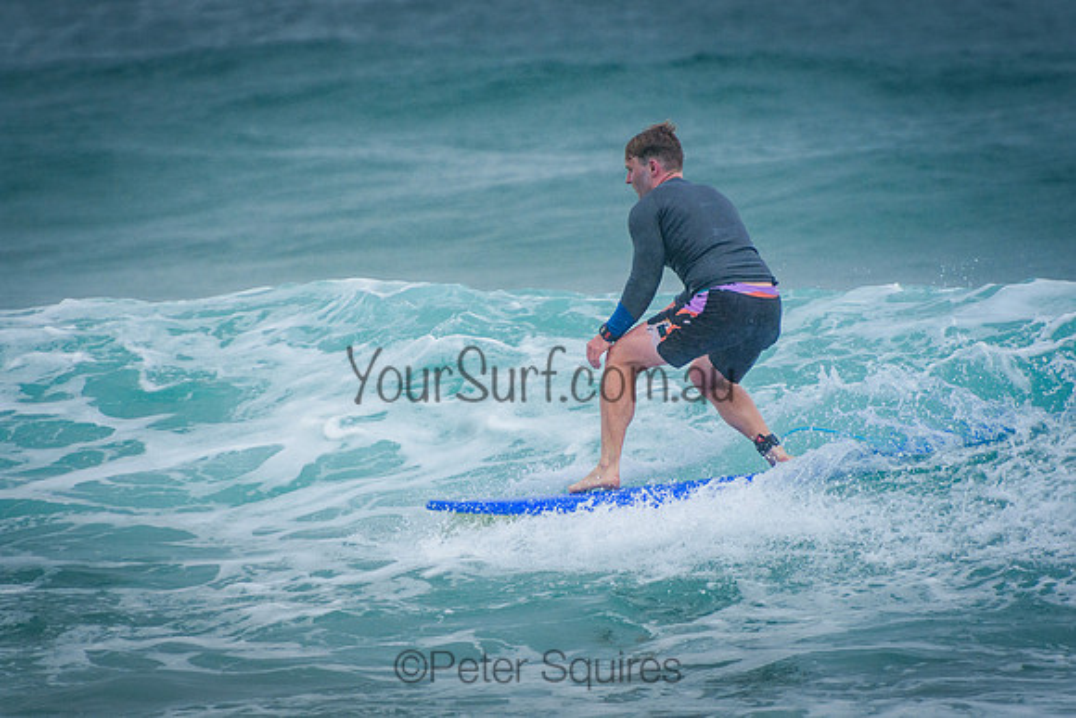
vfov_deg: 2.3
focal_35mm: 600
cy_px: 359
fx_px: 17937
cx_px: 538
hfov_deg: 3.4
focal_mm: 400
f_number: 5.6
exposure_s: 1/2000
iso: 500
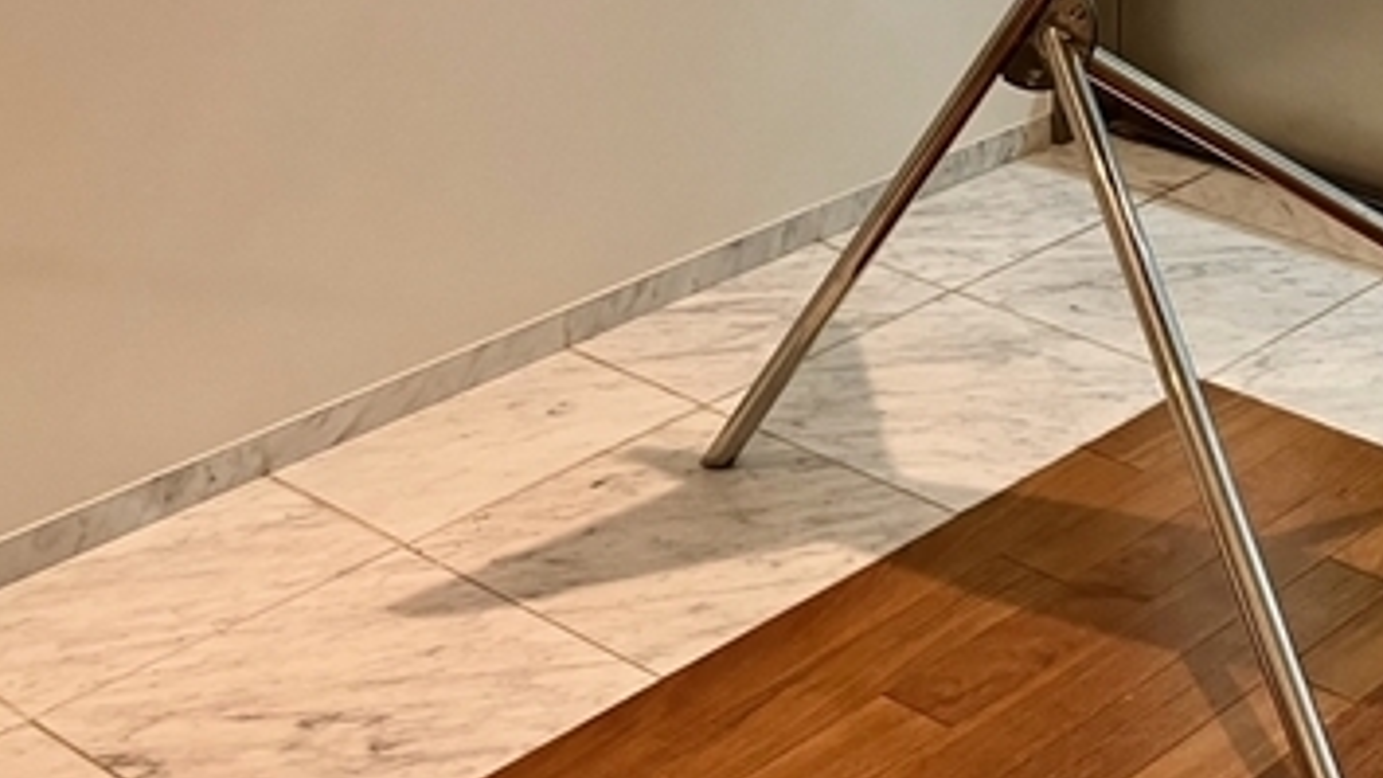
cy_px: -160
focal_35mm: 69
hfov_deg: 29.0
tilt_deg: -15.5
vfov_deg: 16.7
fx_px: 2530
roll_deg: -1.1
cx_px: 1309
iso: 64
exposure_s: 1/50
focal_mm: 3.99
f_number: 1.8
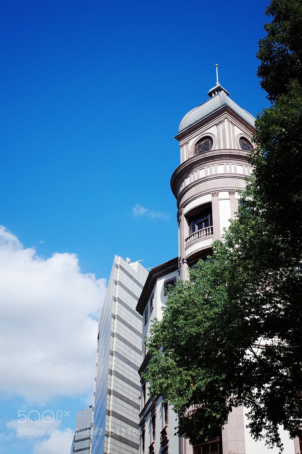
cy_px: 227
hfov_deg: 28.6
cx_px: 151
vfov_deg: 41.9
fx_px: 592
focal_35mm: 47
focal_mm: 18.3
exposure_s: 1/500
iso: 100
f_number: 5.6
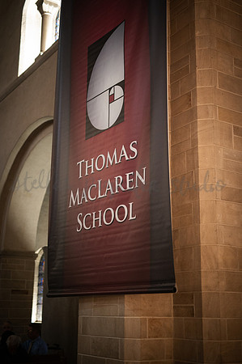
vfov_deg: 39.6
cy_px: 182
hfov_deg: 26.9
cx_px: 121
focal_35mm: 50
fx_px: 505
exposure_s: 1/125
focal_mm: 50
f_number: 1.6
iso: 2500
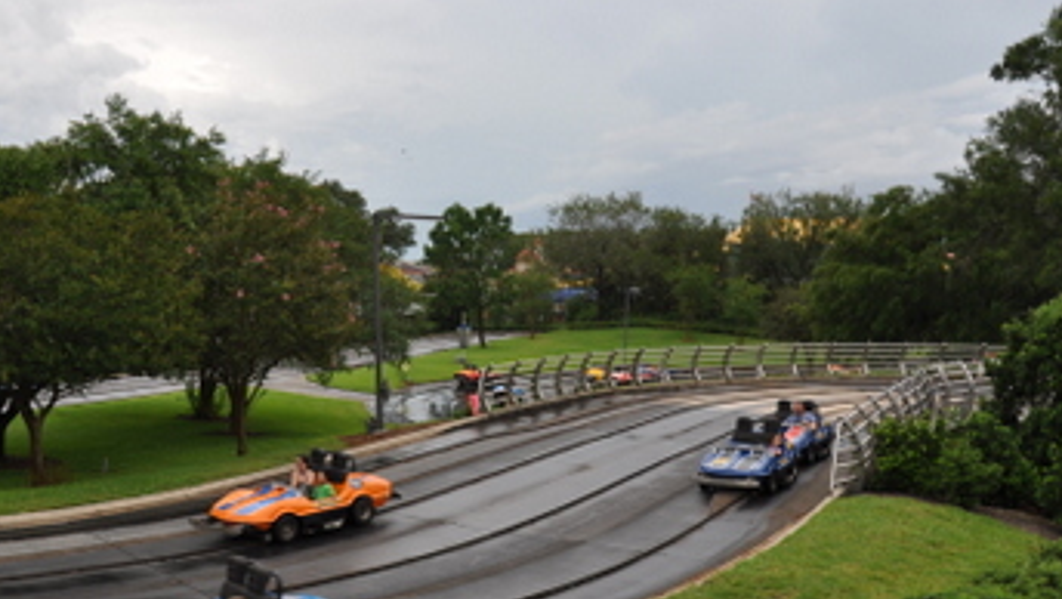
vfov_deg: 29.1
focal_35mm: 41
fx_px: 1155
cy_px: 300
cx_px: 448
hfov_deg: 49.2
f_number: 5.6
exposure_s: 1/125
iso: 220
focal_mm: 18
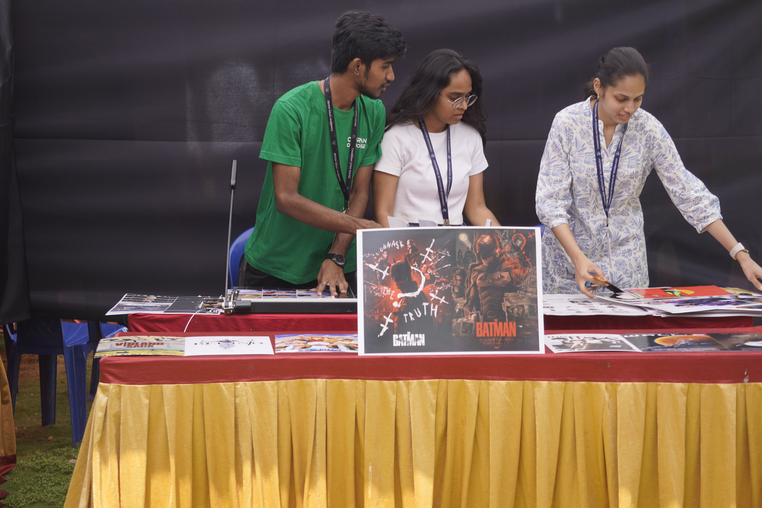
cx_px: 381
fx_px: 1746
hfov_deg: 24.6
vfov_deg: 16.6
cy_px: 254
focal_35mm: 82
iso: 100
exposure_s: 1/200
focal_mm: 55
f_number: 4.5
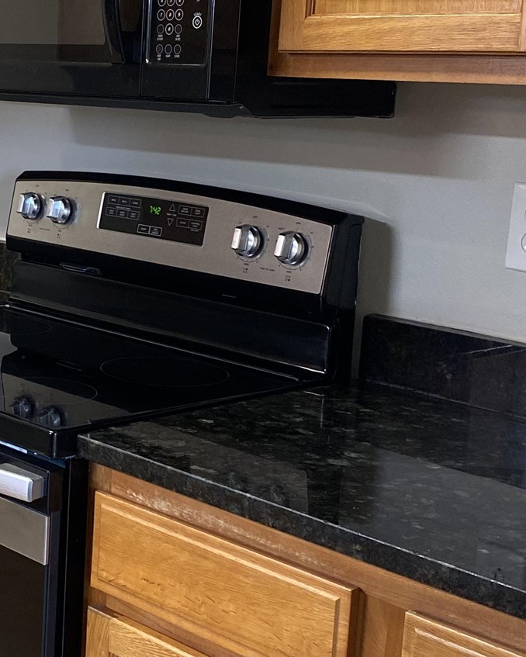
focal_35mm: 69
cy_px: 291
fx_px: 1342
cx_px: 2
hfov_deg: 21.4
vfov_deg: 27.5
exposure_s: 1/60
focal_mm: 4.25
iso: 200
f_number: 1.8
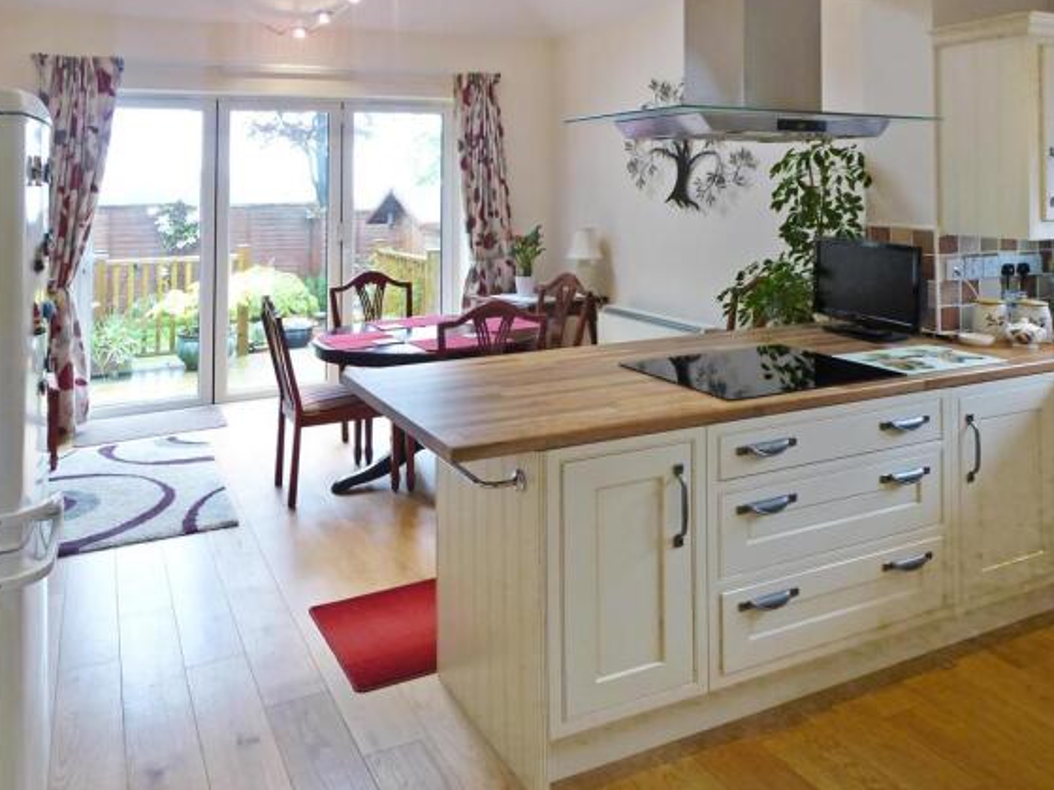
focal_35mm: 25
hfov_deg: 69.4
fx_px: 761
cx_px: 522
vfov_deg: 54.9
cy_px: 388
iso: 200
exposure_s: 1/60
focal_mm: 4.3
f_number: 3.3
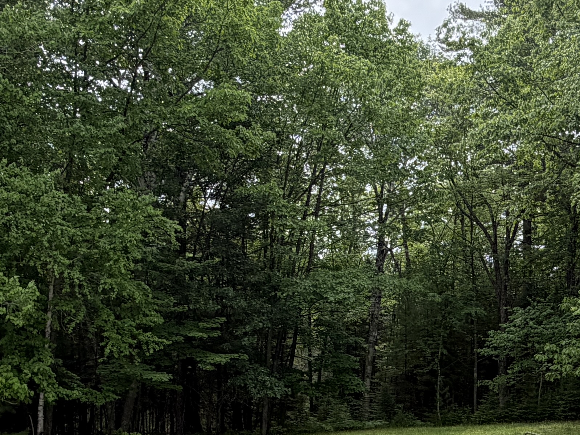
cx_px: 346
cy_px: 388
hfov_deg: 38.0
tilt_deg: -0.9
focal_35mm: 50
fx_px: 838
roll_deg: -0.9
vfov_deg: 28.1
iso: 40
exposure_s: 1/574
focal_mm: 2.22
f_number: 2.2
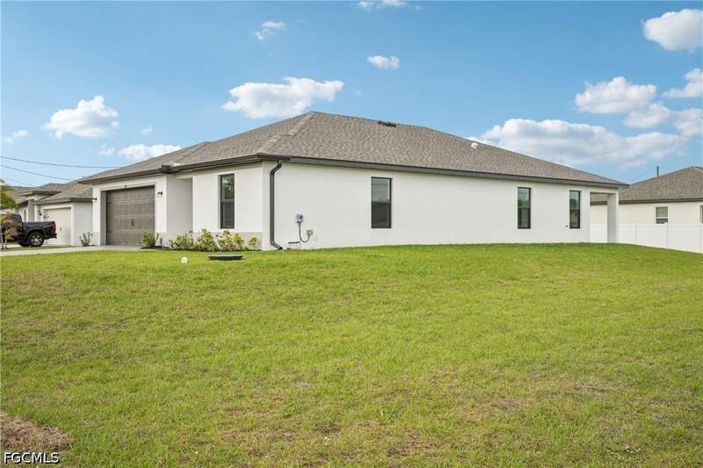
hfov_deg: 54.4
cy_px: 234
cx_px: 352
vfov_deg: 37.8
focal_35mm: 35
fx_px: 683
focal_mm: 35
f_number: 8
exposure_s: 1/1000
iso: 400
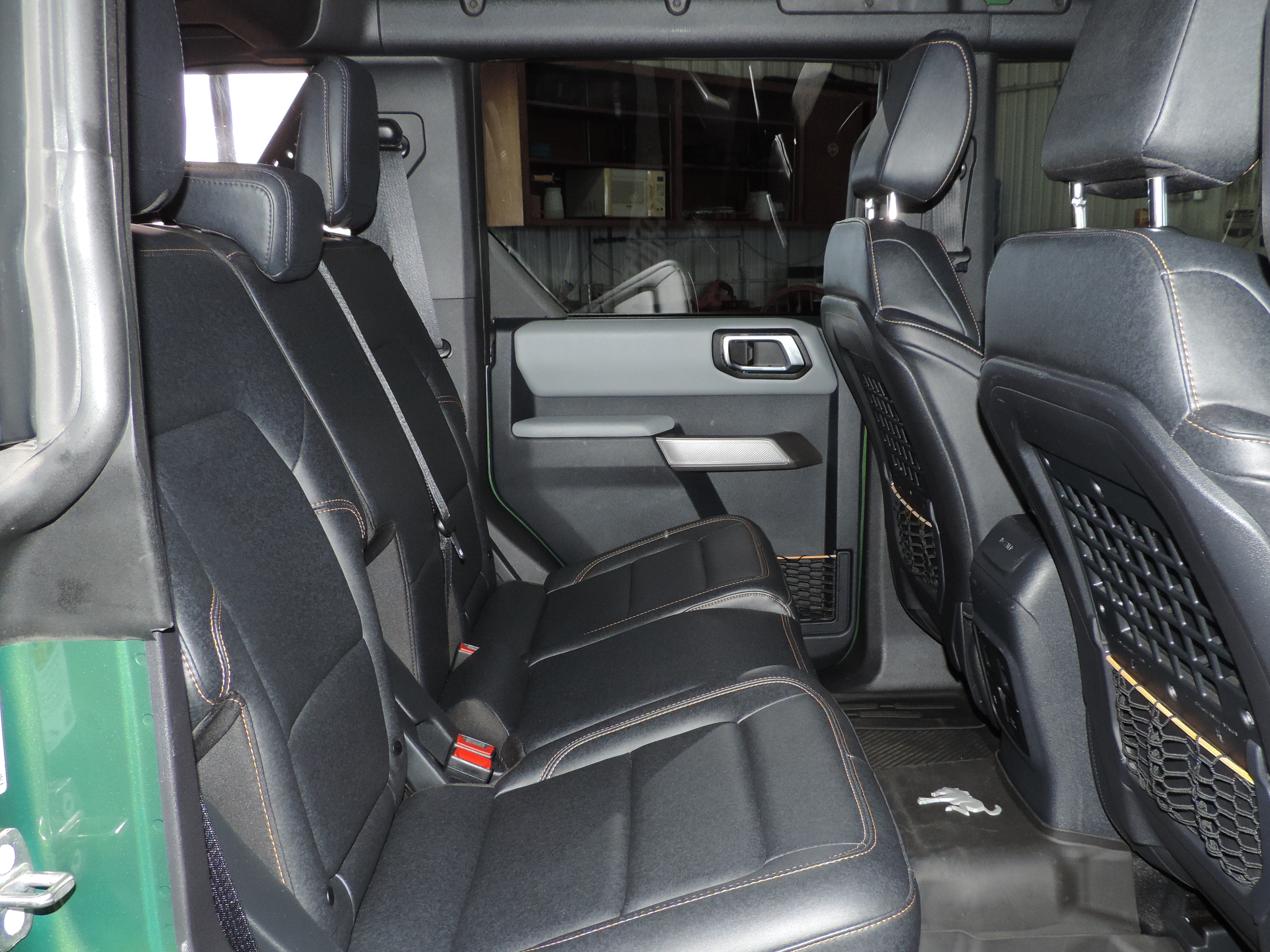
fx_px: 1137
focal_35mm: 31
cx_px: 680
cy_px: 571
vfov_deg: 45.2
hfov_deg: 58.3
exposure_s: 1/30
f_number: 3
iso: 200
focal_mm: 4.3
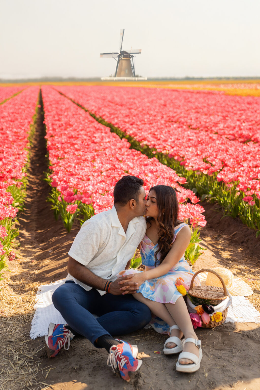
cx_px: 130
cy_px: 195
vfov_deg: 39.6
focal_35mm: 50
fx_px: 542
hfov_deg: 27.0
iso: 320
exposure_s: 1/2000
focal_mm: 50
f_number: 2.8
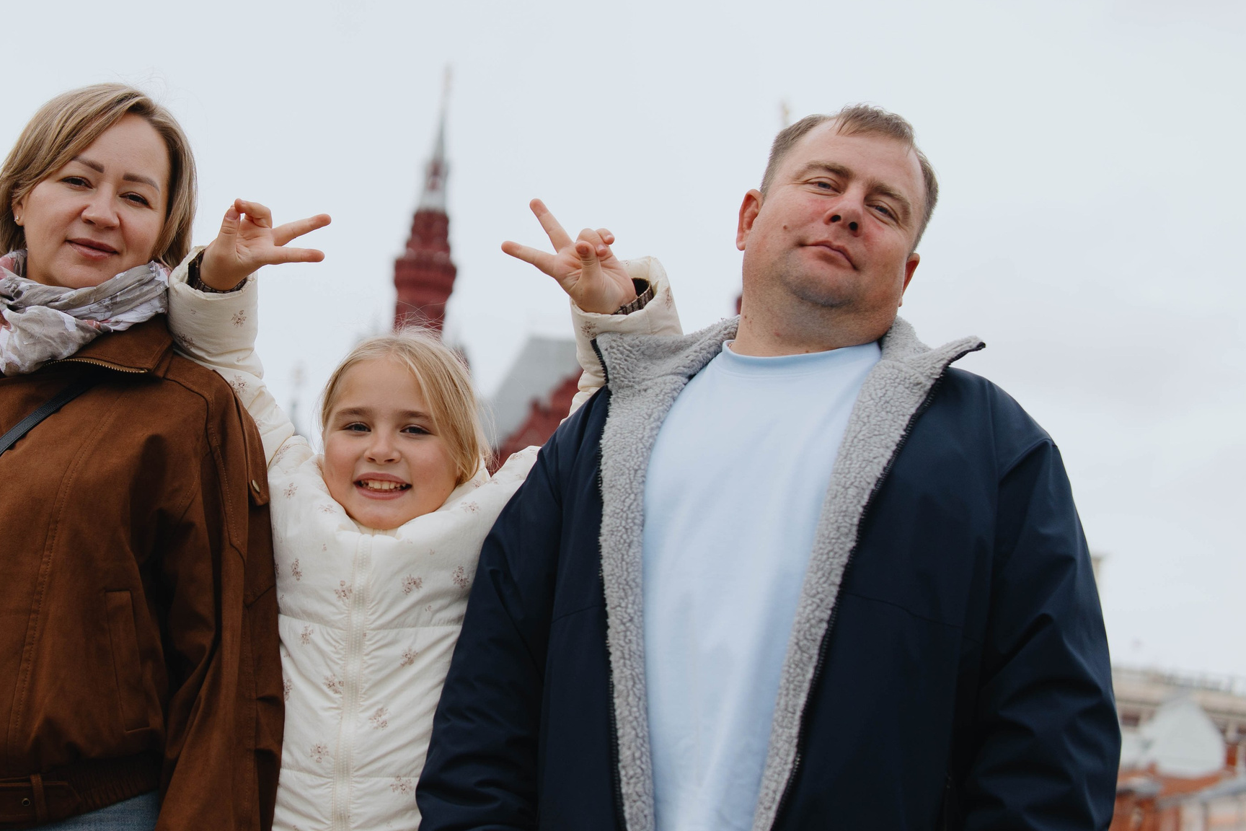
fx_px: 2077
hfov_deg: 33.0
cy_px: 466
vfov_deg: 22.6
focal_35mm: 60
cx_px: 373
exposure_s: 1/2500
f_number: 1.8
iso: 100
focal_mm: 27
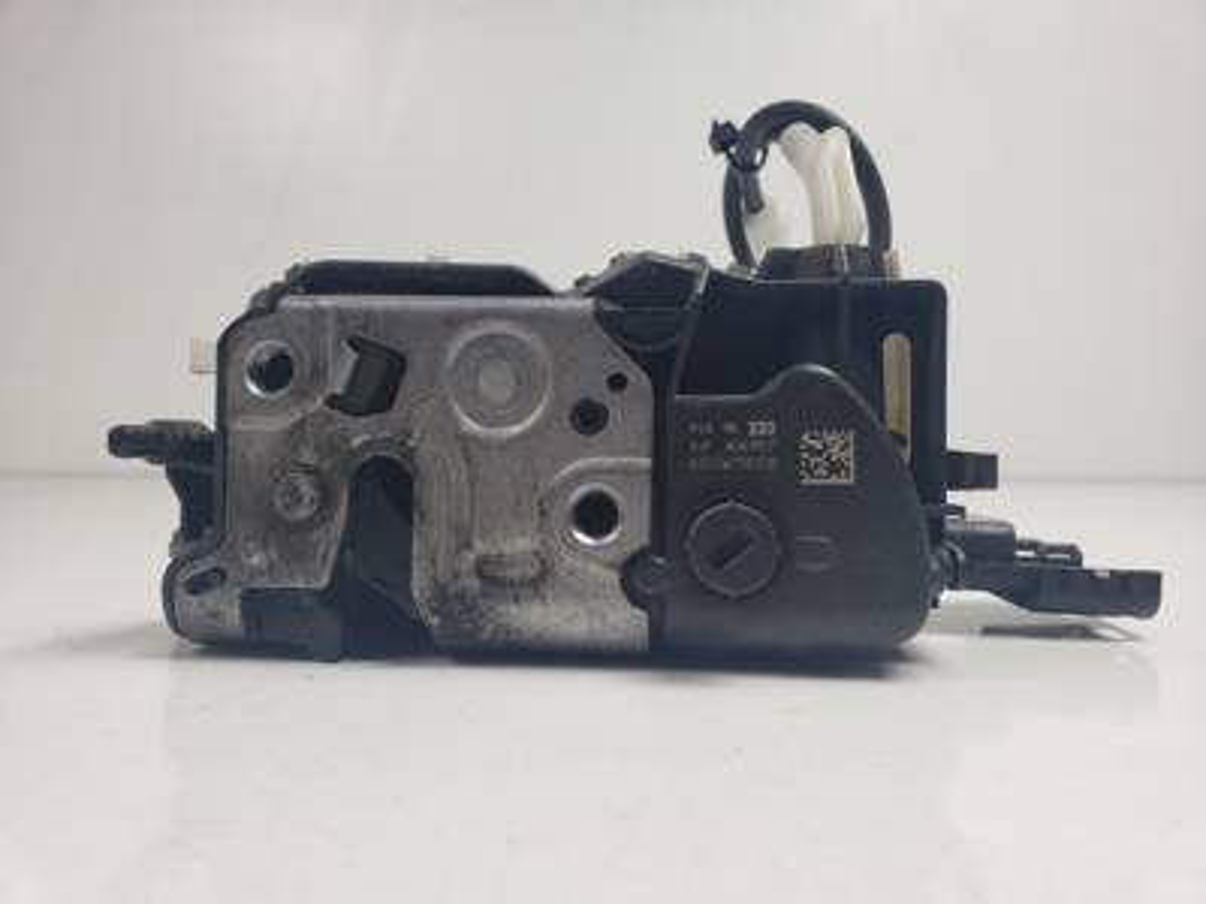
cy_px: 452
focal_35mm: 26
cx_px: 603
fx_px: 906
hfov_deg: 67.3
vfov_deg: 53.1
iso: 50
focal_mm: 4.3
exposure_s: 1/140
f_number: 2.4
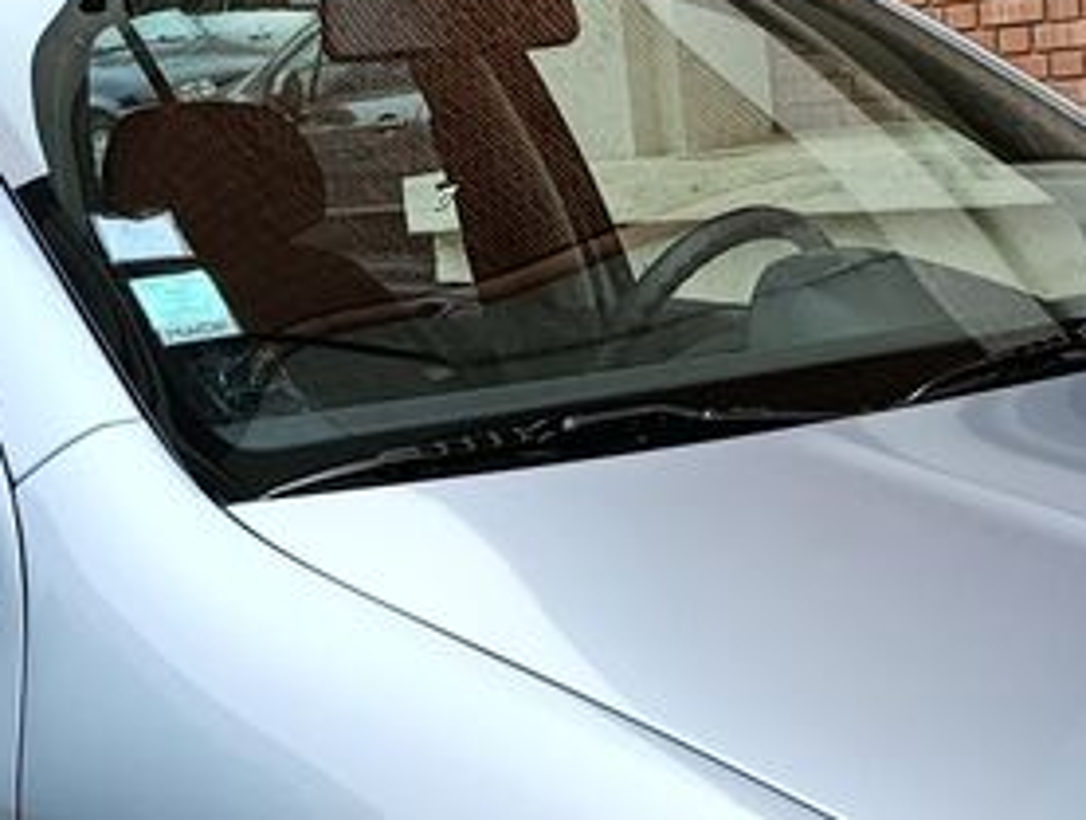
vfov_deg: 17.1
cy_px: 979
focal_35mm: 83
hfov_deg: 23.4
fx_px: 2610
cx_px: 745
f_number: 1.65
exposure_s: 1/100
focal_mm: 6.11
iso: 61
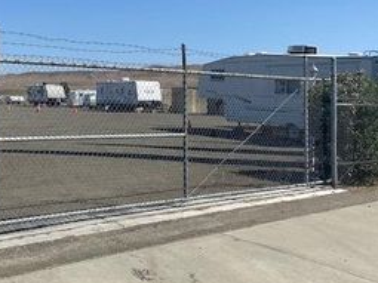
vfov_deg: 28.3
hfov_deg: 36.1
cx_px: 68
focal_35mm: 51
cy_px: 85
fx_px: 557
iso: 32
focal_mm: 4.25
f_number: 1.8
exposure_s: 1/4444
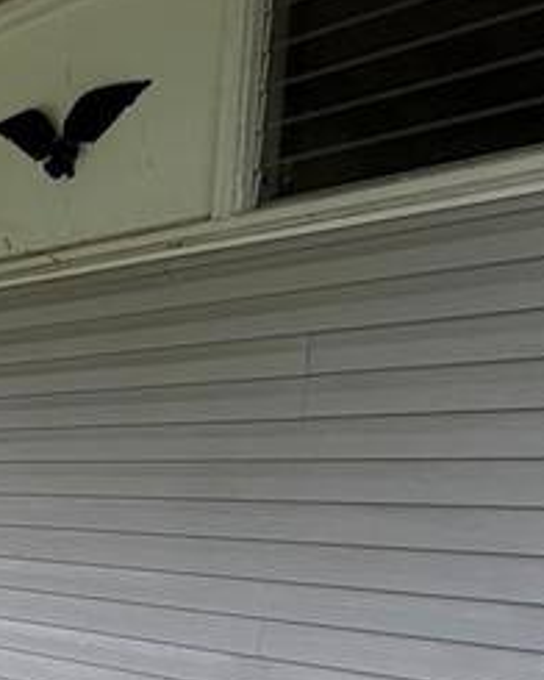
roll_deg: +3.3
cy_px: 697
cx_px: -369
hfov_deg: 20.7
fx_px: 1147
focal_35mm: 57
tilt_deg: -13.7
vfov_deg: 30.4
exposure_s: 1/224
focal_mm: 2.22
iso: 40
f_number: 2.2
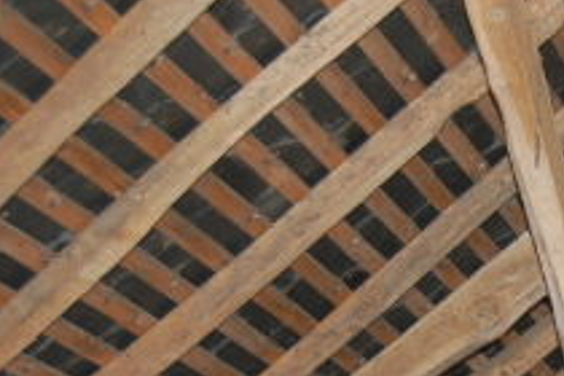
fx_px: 1488
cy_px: 449
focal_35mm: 95
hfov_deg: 20.2
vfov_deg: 14.0
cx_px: 663
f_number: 4.2
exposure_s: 1/60
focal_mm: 26
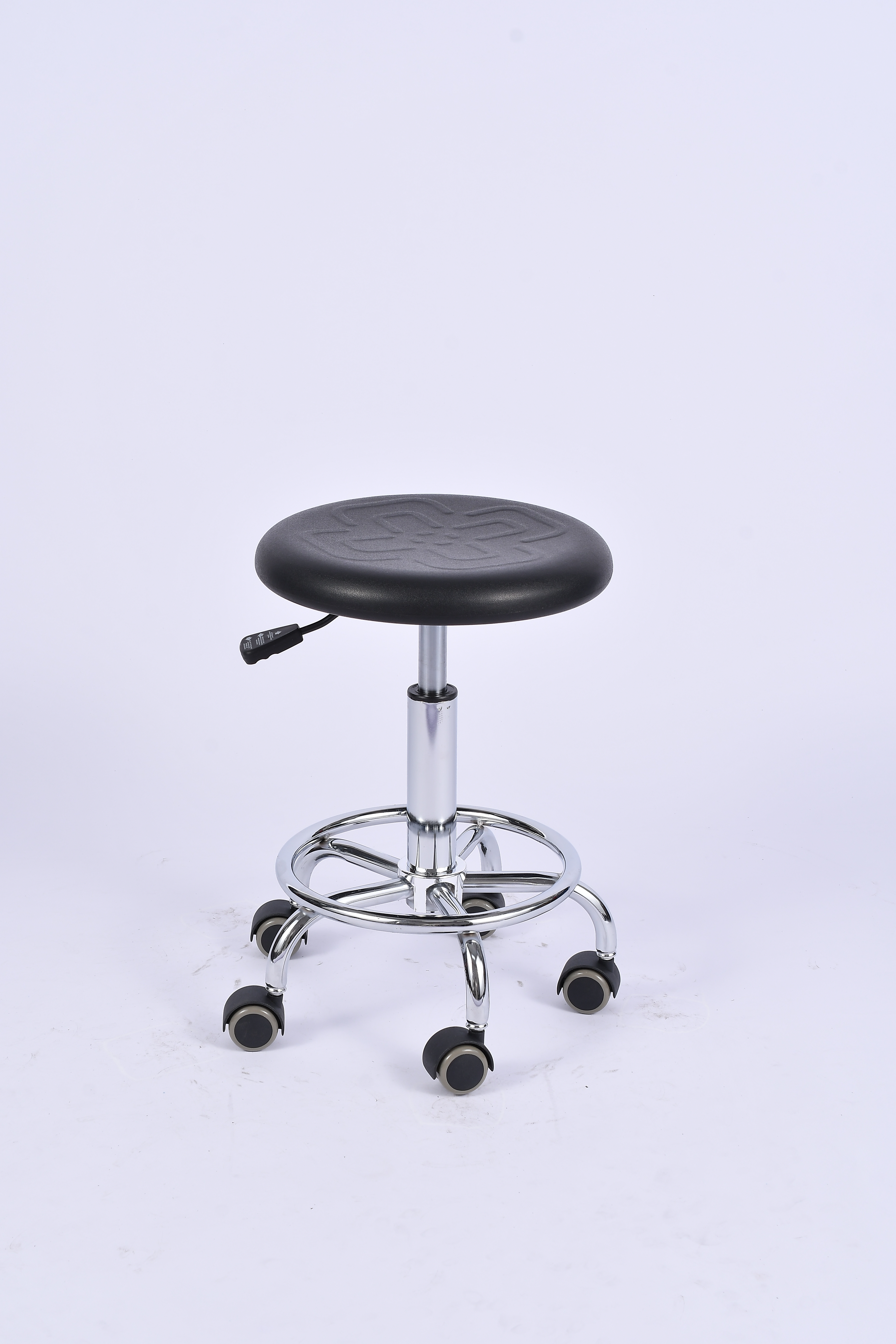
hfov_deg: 22.6
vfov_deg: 33.4
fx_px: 2240
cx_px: 448
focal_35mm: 60
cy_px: 672
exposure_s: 1/100
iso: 100
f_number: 11
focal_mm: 40
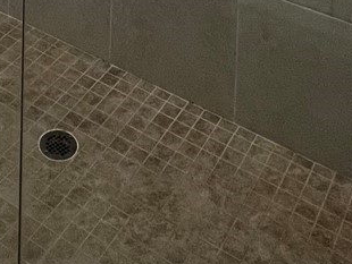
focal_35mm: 67
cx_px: 3
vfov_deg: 14.1
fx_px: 682
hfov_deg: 27.4
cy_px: -385
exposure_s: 1/120
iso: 125
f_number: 1.8
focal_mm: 1.57
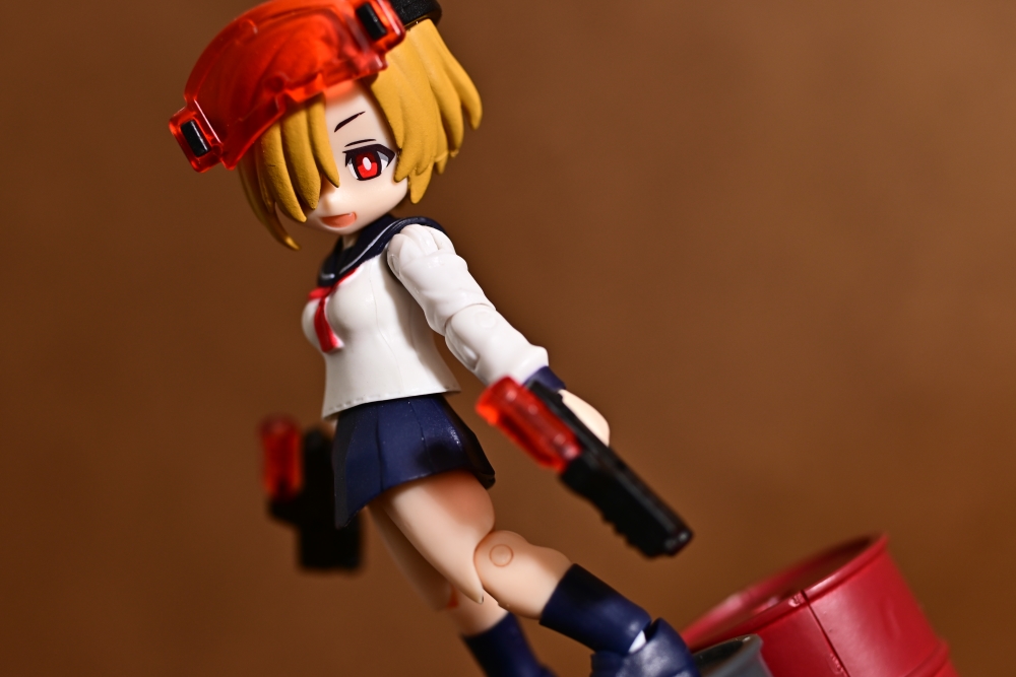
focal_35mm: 52
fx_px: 1482
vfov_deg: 25.8
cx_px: 508
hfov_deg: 37.8
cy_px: 338
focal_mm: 35
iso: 100
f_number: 4
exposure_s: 1/1.3
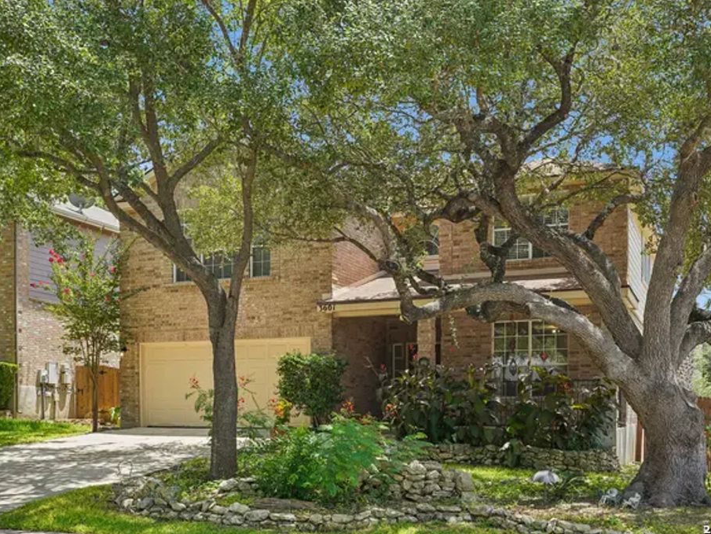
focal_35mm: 38
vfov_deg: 38.2
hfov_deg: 49.4
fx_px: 771
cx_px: 401
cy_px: 268
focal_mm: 34.5
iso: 100
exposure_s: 1/50
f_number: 8
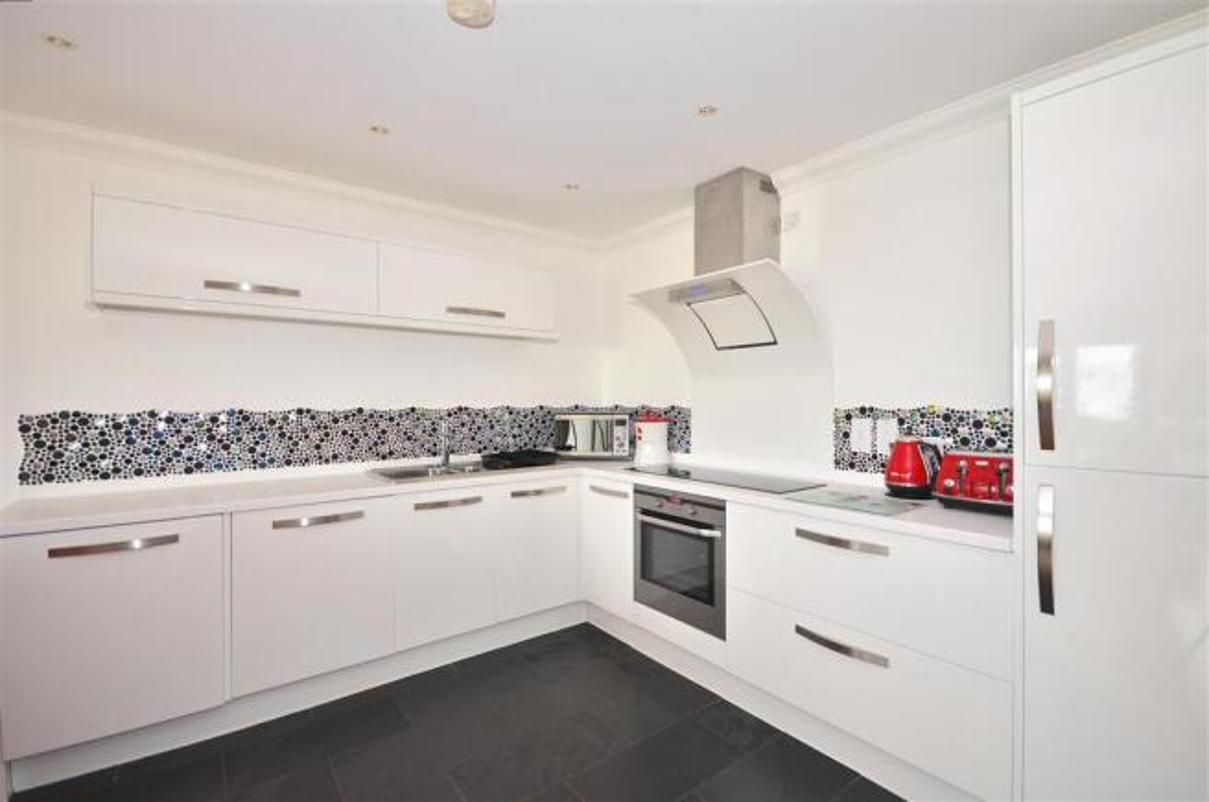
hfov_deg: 100.5
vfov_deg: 77.1
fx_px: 503
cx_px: 604
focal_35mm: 15
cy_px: 401
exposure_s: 1/30
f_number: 5
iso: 200
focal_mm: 10
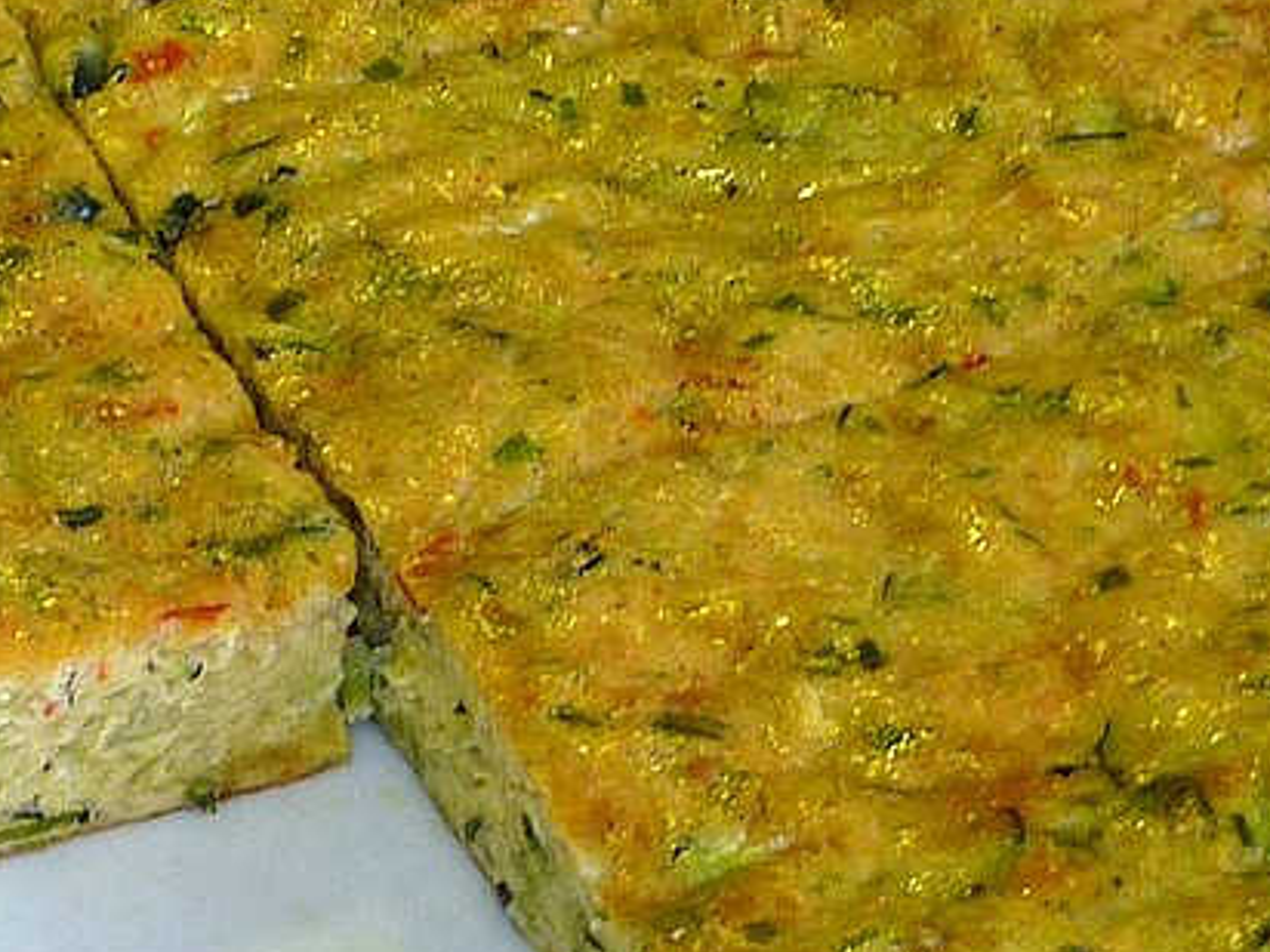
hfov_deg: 9.2
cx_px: 231
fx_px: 7851
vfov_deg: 6.9
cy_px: 675
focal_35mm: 214
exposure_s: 1/40
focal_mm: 8
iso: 125
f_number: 3.2
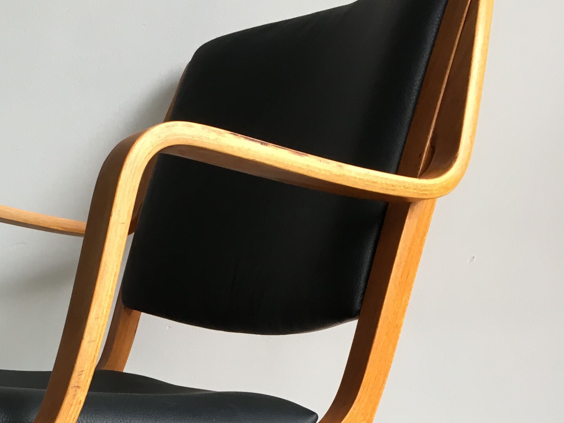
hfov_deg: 31.5
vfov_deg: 23.2
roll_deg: +4.2
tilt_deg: -12.6
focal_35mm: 60
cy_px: 448
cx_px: 127
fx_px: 978
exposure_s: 1/33
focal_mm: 4.15
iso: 40
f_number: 2.2
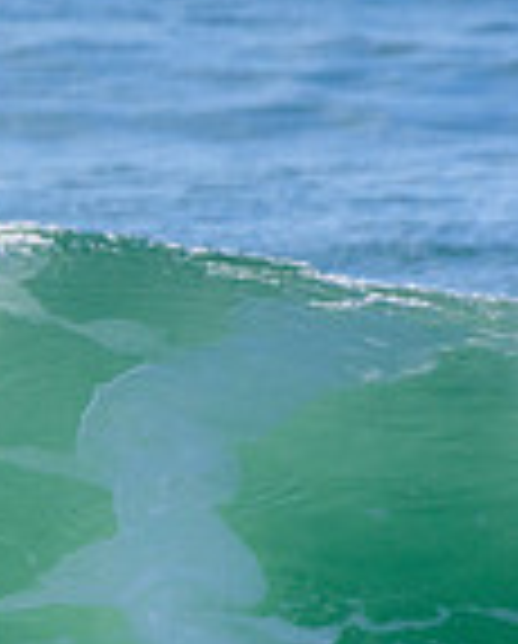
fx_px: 54404
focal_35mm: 2848
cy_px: 552
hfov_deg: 0.5
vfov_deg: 0.7
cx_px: -779
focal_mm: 500
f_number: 5.6
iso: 280
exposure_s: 1/2000
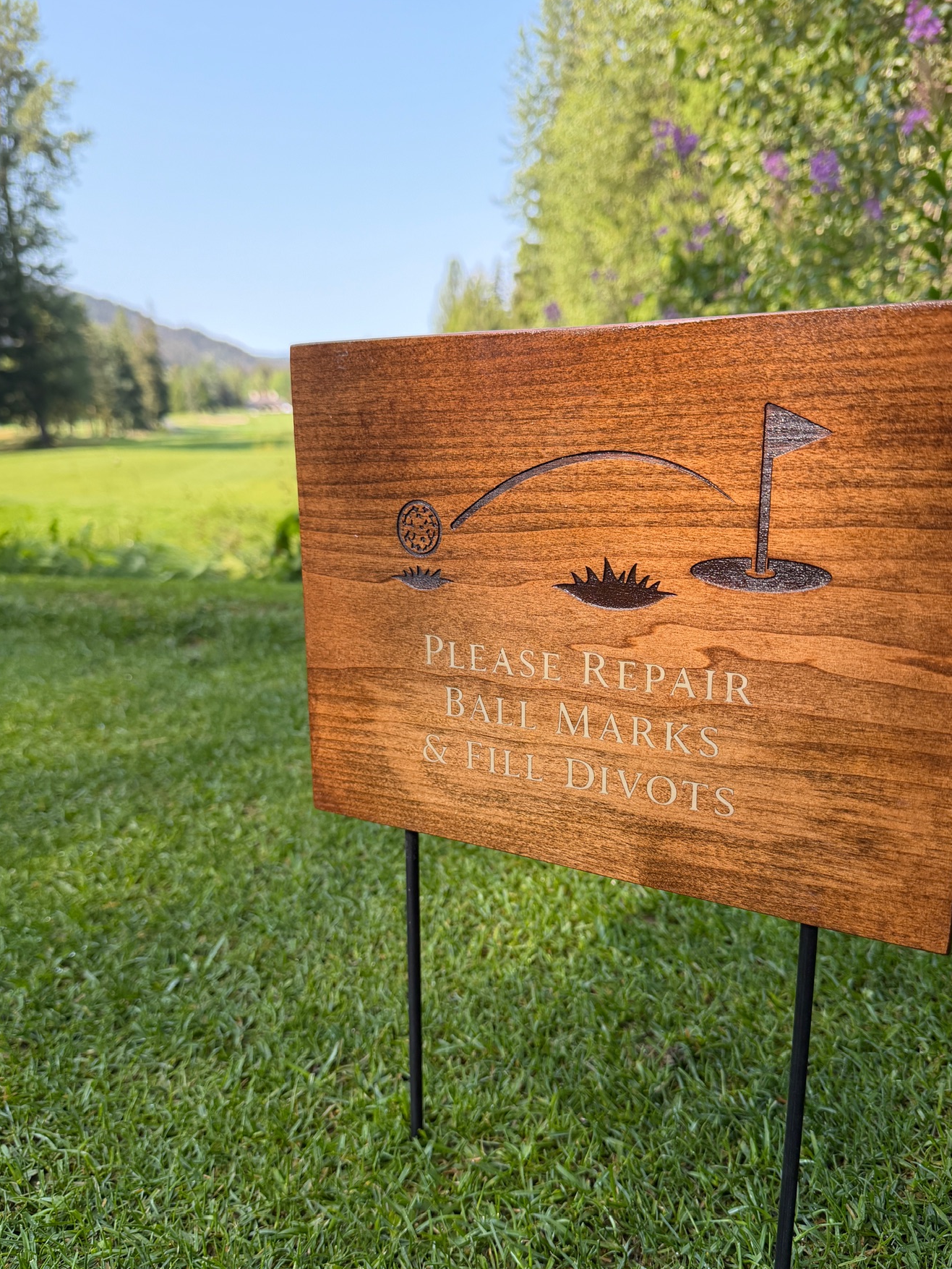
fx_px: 1026
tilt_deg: -16.8
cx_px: 493
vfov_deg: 63.3
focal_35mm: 28
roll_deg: +2.0
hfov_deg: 49.8
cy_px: 699
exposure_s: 1/1122
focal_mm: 6.76
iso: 100
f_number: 1.78
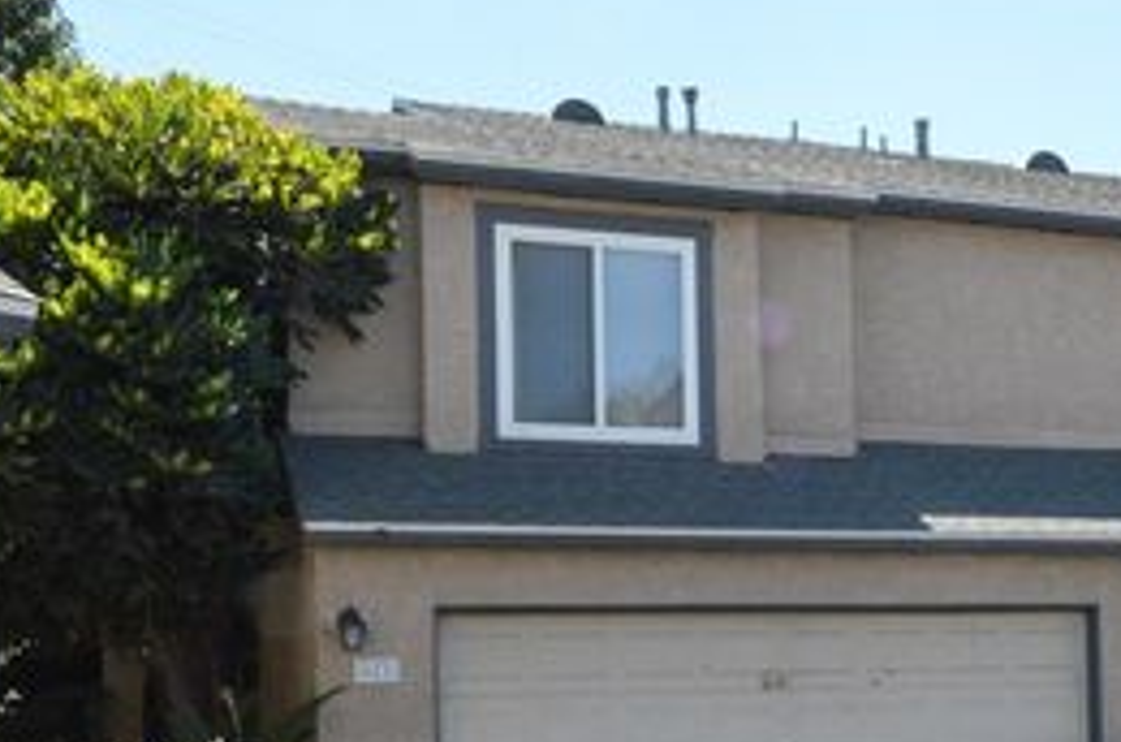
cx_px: 806
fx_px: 1615
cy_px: 656
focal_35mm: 52
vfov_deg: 25.1
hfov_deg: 37.6
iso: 3200
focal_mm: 18
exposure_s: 1/400
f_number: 22
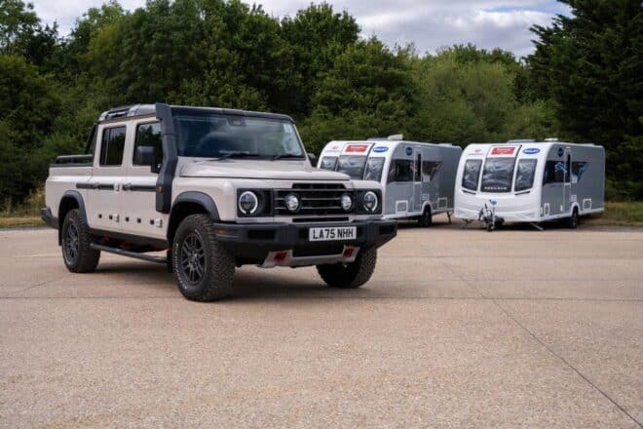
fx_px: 723
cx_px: 322
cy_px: 214
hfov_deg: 47.9
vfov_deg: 33.0
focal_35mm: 40
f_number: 6.3
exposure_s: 1/640
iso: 200
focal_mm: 40
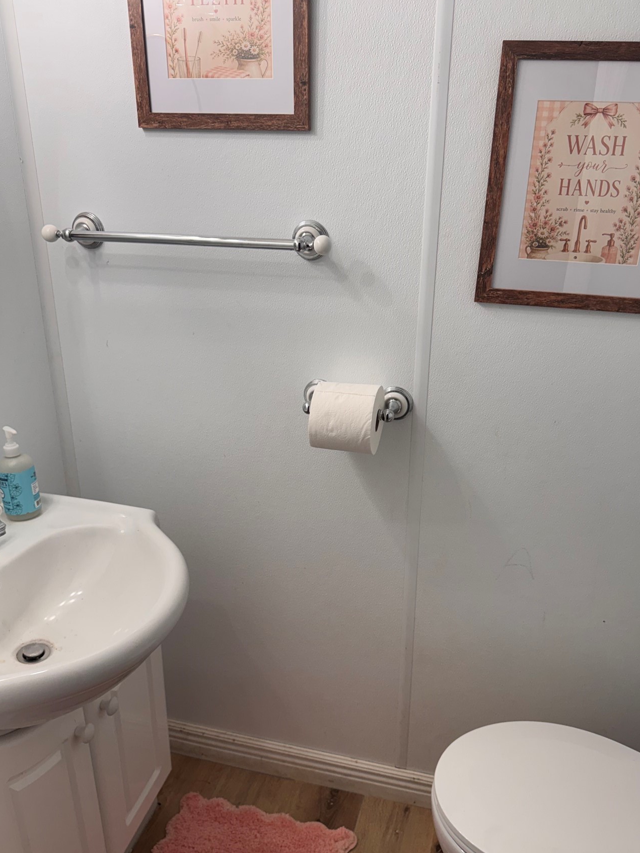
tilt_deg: -23.5
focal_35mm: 29
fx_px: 715
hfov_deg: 48.2
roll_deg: -0.5
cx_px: 344
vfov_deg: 61.6
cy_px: 463
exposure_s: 1/220
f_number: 1.78
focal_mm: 6.76
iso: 64
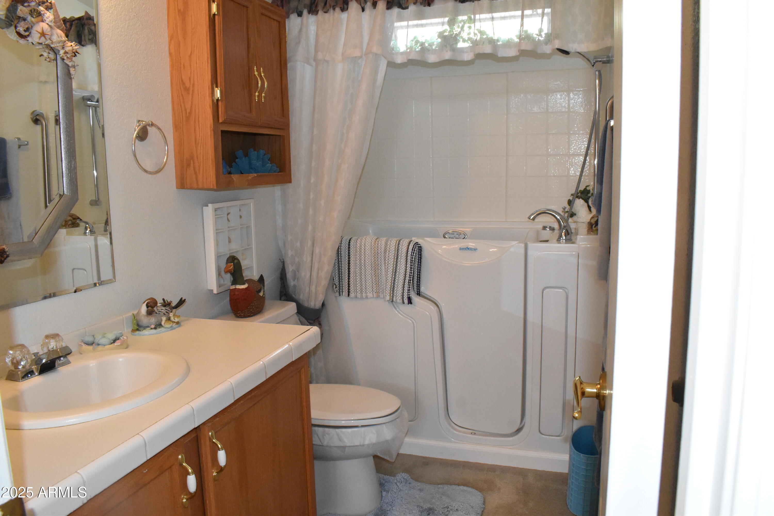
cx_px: 387
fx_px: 580
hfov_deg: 67.4
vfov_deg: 47.9
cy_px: 258
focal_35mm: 27
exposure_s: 1/125
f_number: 10
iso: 4000
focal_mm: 18
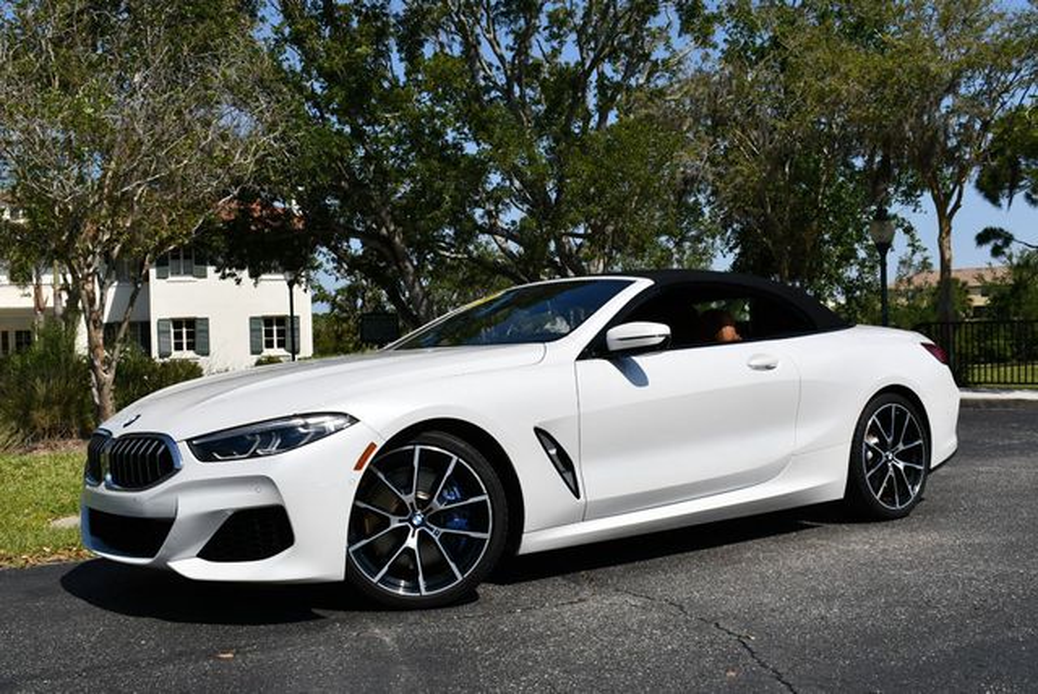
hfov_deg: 48.4
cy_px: 347
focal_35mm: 40
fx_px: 1154
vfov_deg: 33.5
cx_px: 519
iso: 100
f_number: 10
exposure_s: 1/400
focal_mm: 20
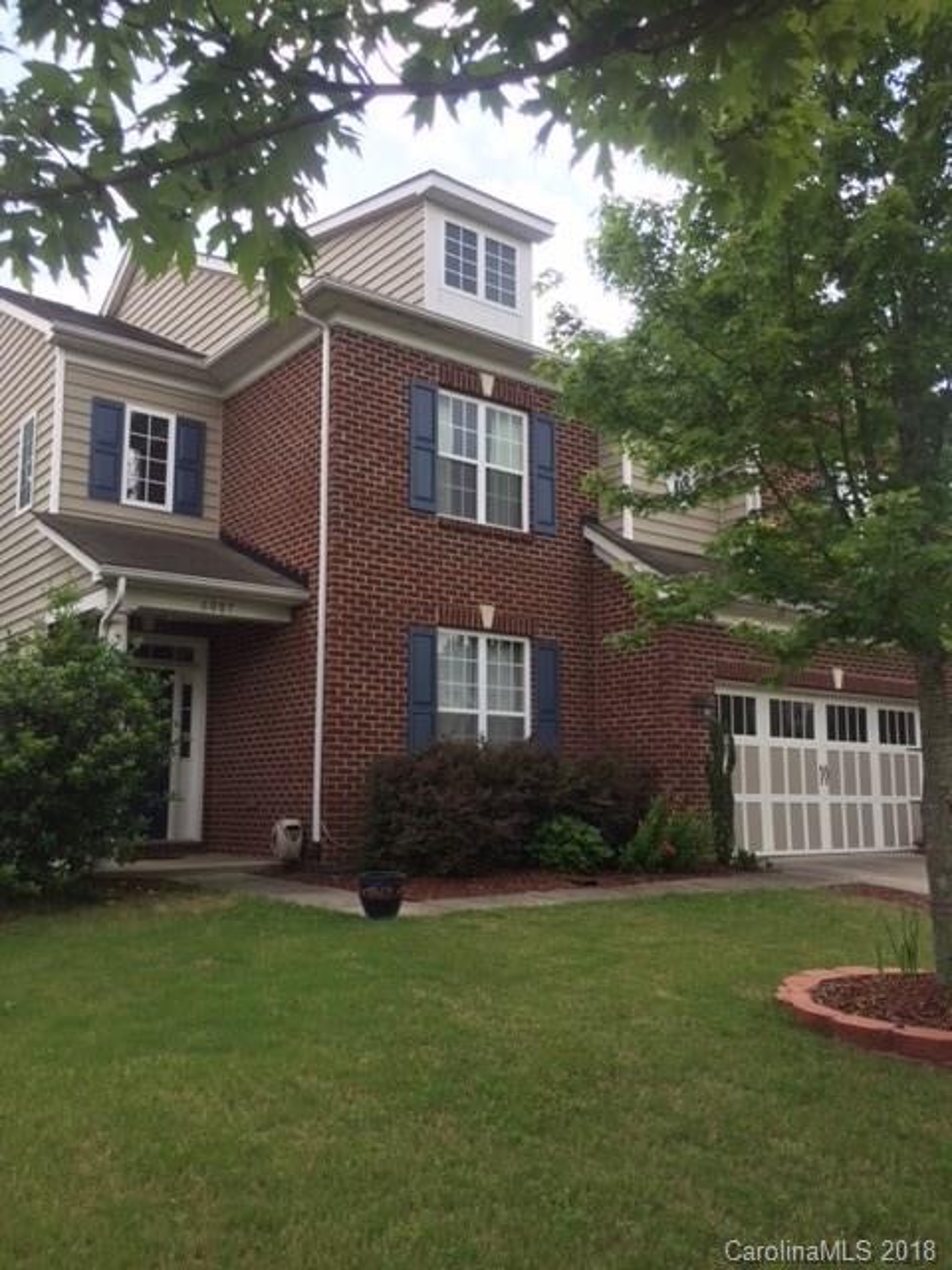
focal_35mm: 29
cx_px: 476
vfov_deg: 61.7
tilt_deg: +9.0
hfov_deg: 48.2
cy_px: 635
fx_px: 1063
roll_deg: +0.2
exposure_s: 1/482
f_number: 2.2
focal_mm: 4.15
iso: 32
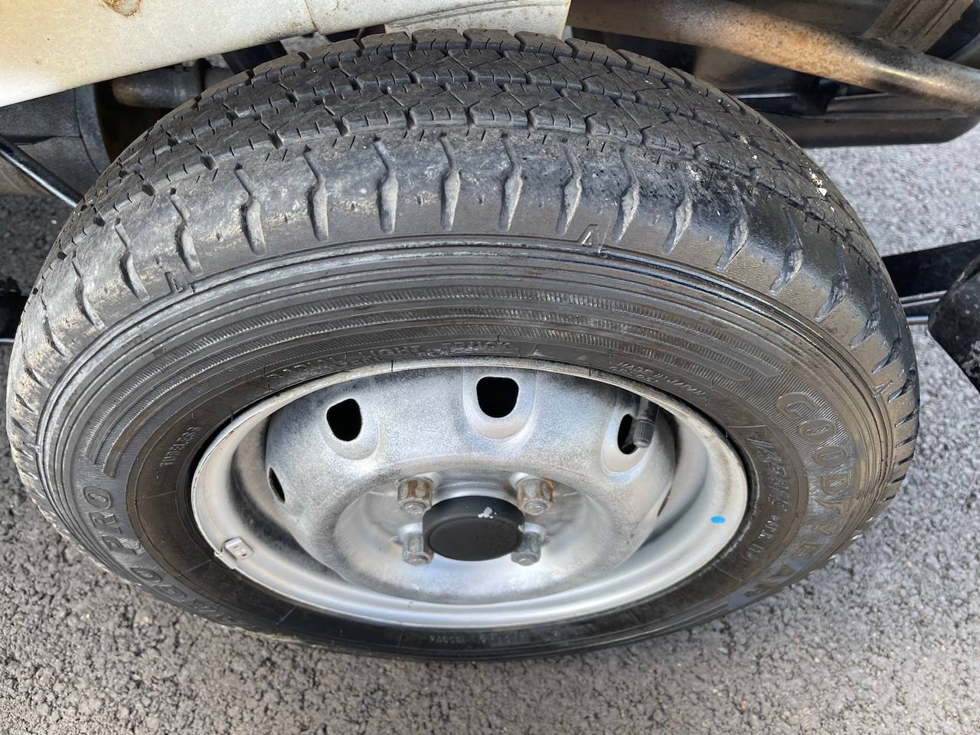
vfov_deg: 54.9
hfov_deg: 69.4
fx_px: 708
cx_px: 490
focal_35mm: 25
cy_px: 368
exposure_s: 1/121
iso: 40
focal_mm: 5.1
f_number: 1.6
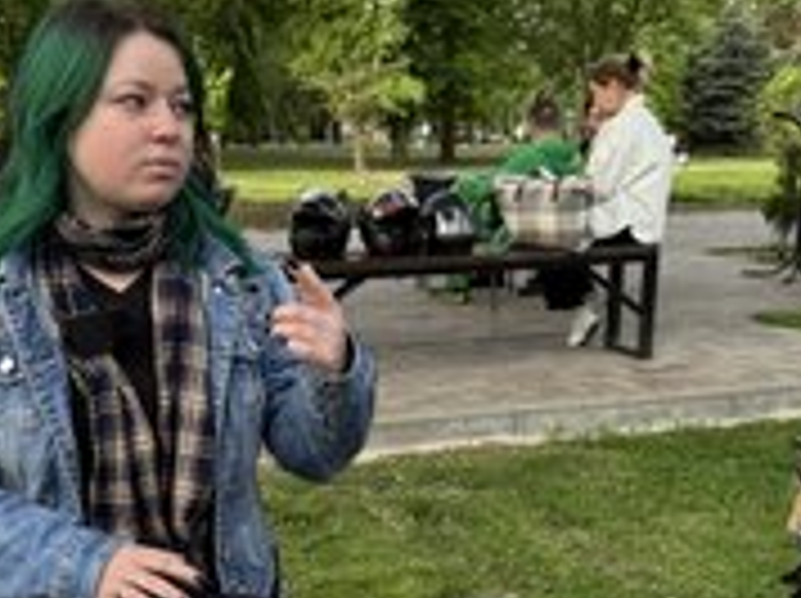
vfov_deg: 26.2
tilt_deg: -18.4
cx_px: 364
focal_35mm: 54
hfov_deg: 35.6
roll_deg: -0.1
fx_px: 1248
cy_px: 517
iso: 80
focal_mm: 6.76
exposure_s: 1/285
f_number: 1.78
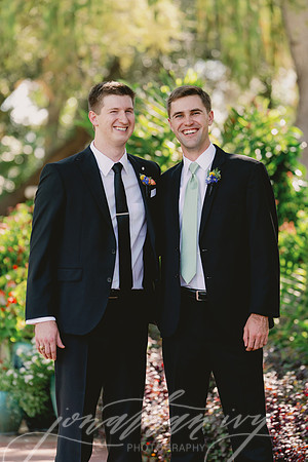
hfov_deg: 6.9
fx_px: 2541
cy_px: 231
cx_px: 154
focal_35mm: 198
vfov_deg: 10.4
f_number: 4.5
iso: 400
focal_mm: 198
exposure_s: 1/400
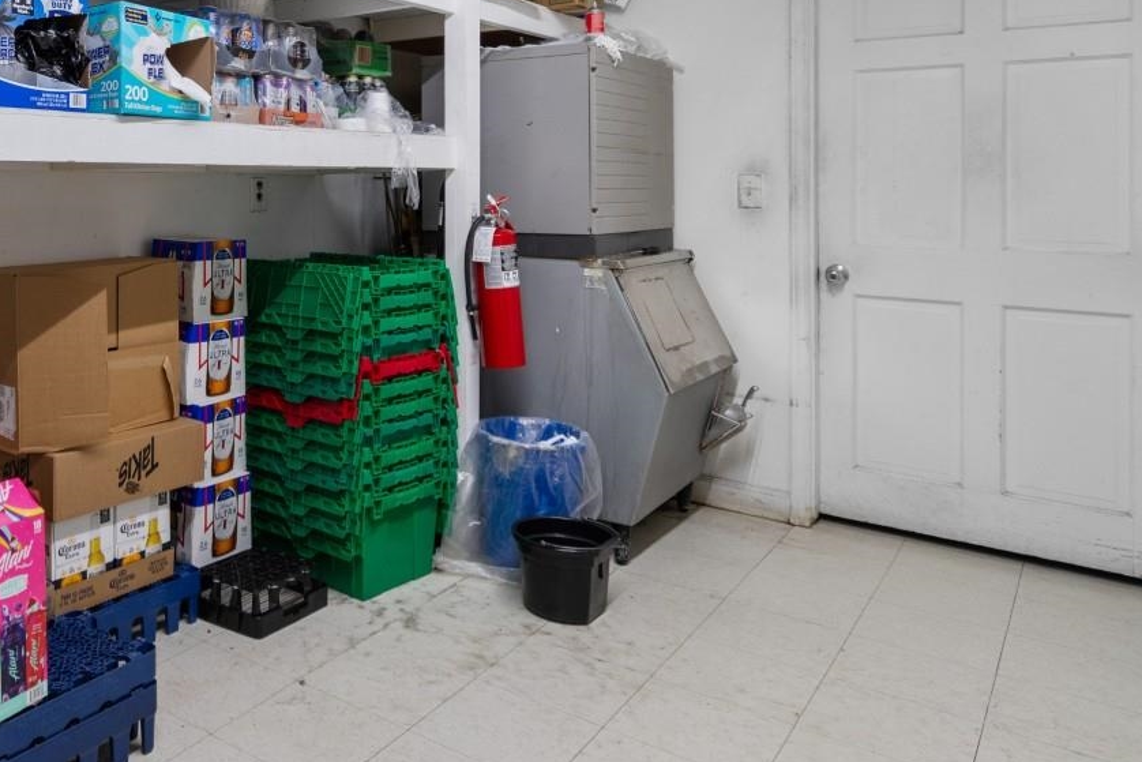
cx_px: 209
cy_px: 151
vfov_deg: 42.9
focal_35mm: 29
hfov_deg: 58.2
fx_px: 920
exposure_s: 1/6
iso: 100
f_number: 4.5
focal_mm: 10
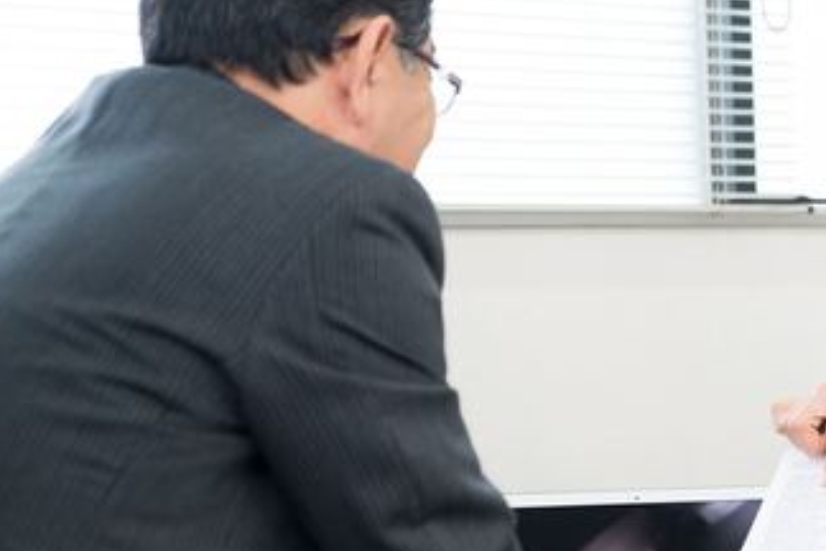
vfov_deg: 10.1
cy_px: 166
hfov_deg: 14.9
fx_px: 3120
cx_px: 747
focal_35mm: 136
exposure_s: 1/125
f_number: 3.5
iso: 400
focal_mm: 55
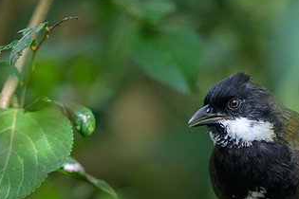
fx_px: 12250
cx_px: 172
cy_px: 129
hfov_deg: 1.4
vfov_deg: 0.9
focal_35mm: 1475
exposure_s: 1/2000
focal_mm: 400
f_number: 2.8
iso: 1250
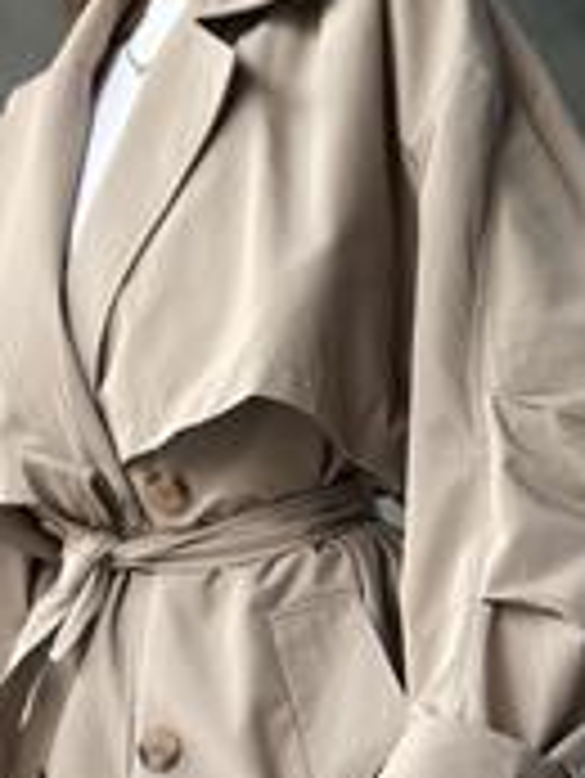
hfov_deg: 12.6
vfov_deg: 16.4
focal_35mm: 118
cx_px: 274
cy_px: 724
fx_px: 2656
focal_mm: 6.86
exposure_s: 1/114
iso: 125
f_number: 1.78
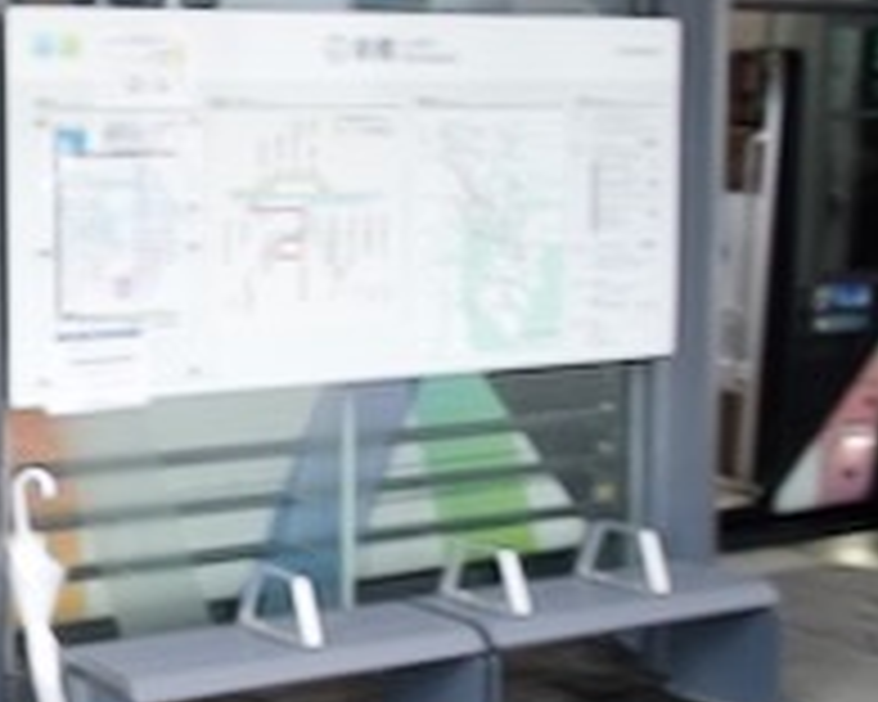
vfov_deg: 25.3
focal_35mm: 60
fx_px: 1559
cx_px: -194
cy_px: 284
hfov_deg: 27.4
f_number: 2
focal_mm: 4.5
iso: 200
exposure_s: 1/50
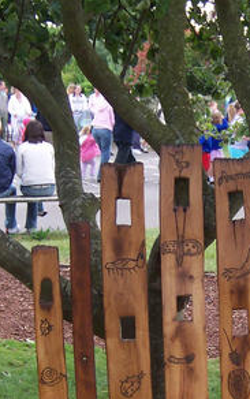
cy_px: 288
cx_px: 179
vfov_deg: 15.1
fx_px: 1501
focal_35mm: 138
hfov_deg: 9.5
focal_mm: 10.4
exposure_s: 1/90
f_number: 3.4
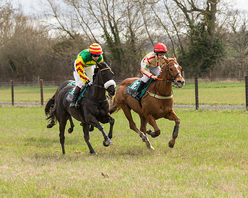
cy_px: 117
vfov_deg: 8.0
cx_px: 143
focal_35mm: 193
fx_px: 1416
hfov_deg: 10.0
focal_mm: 95
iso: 250
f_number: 4
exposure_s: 1/800
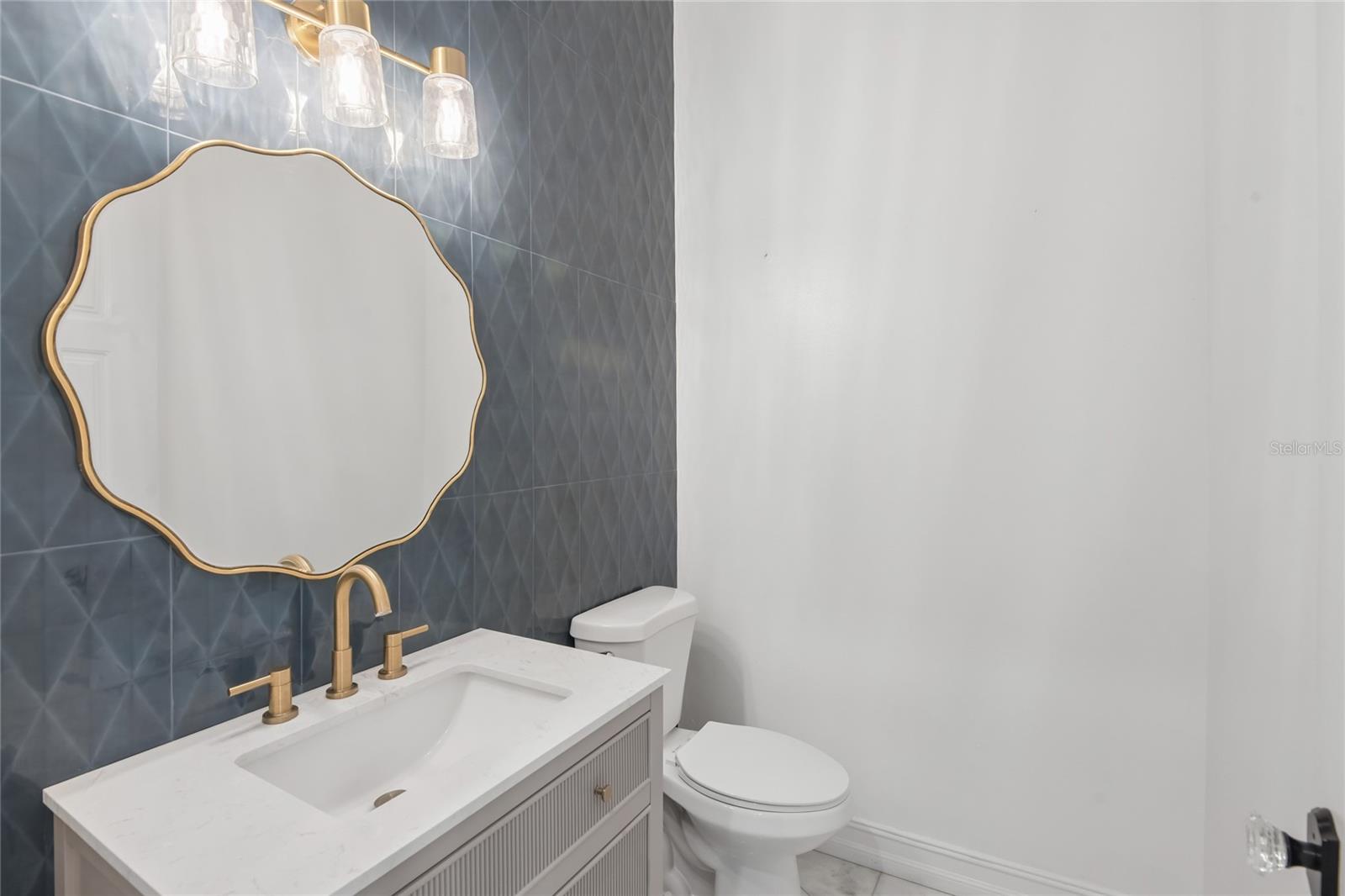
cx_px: 672
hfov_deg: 96.7
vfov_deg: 73.7
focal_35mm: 16
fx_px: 598
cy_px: 448
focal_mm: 16
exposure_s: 1/15
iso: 400
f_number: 8
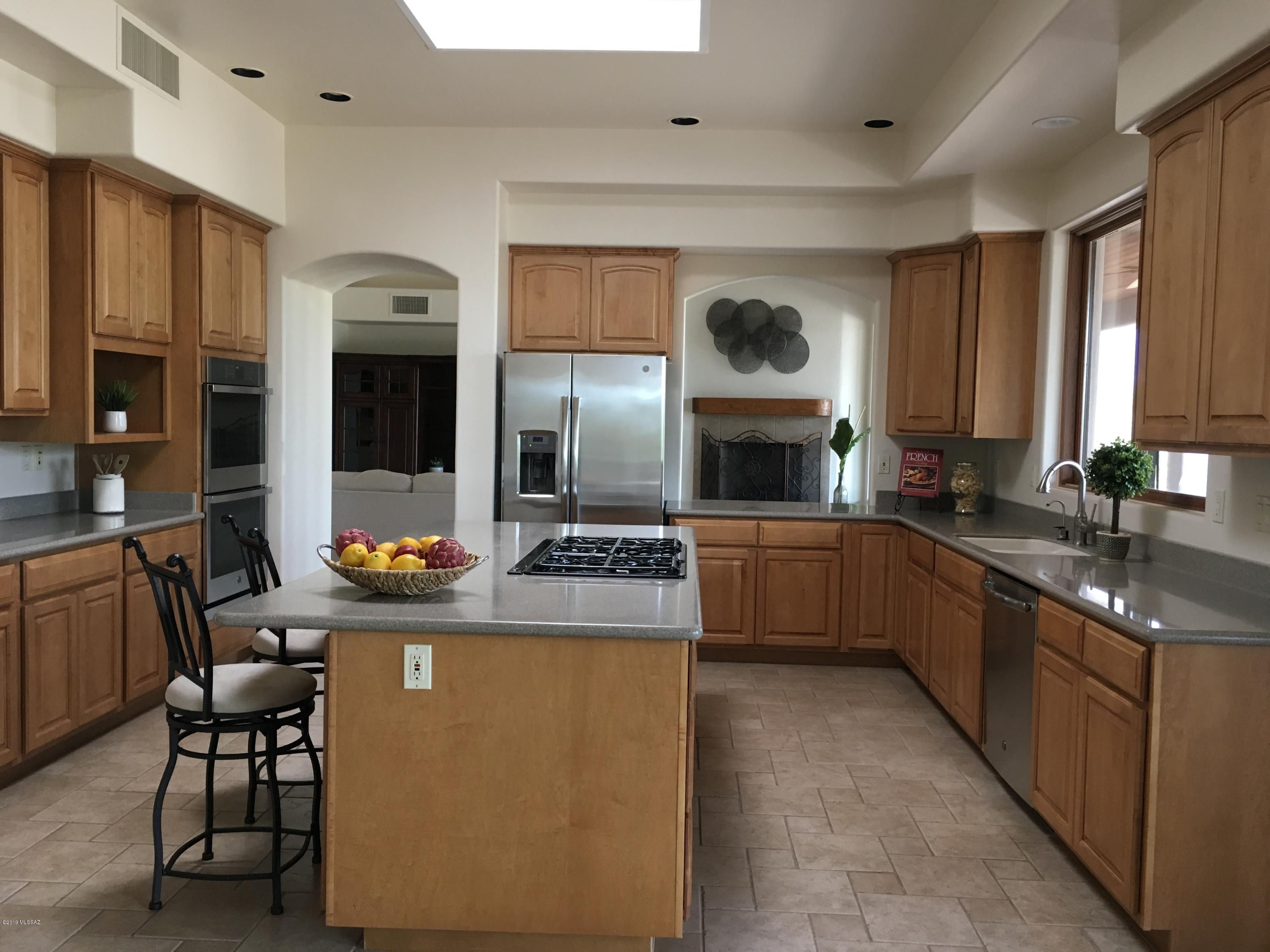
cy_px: 476
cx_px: 635
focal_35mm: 29
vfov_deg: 48.2
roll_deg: -1.5
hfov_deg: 61.7
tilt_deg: -4.1
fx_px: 1064
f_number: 2.2
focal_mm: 4.15
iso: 80
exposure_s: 1/30
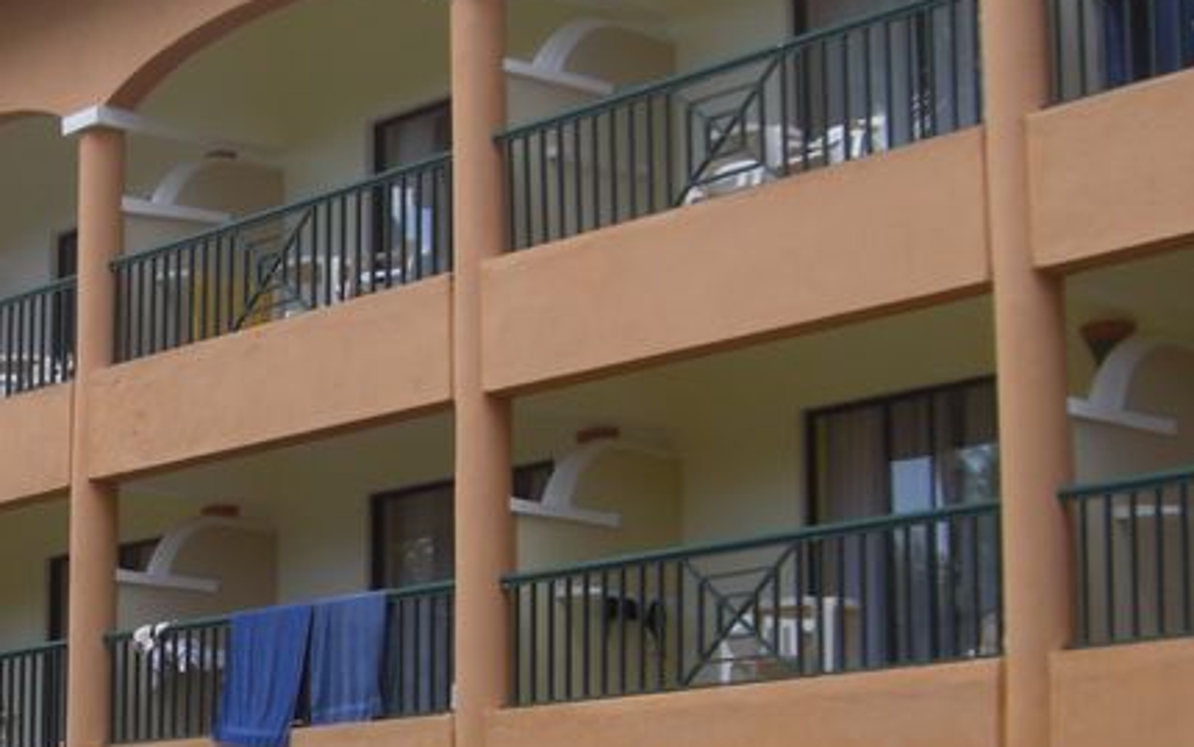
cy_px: 517
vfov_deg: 13.6
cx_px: 44
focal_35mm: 96
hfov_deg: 21.0
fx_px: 3125
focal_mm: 6.2
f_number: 2.7
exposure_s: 1/250
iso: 64
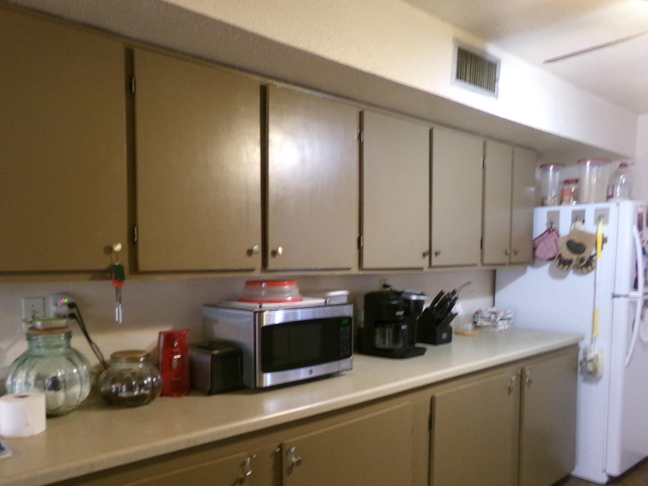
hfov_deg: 61.4
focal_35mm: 29
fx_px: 543
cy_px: 290
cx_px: 280
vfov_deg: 48.0
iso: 645
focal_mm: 4.3
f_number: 3.7
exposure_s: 1/17
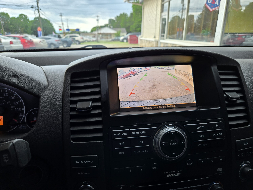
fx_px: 168
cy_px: 95
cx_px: 126
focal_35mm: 23
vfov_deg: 58.9
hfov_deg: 73.9
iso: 32
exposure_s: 1/69.4
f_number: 1.8
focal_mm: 5.4
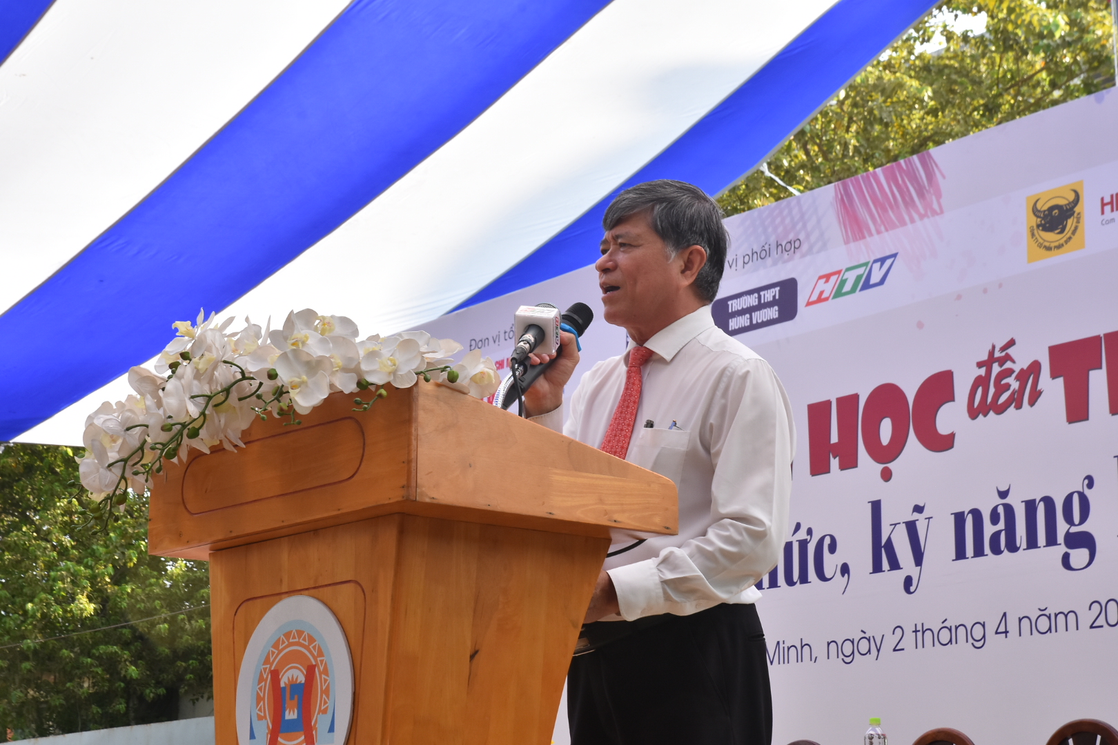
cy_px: 372
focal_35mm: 75
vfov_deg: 18.2
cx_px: 559
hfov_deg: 27.0
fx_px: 2329
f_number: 11
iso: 400
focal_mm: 50
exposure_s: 1/125
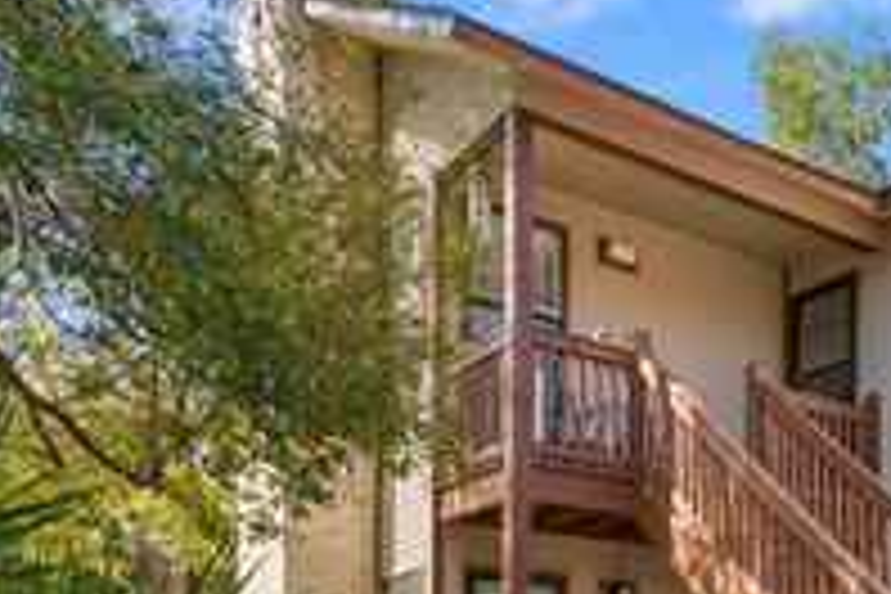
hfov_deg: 39.8
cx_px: 896
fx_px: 1064
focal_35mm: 43
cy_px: 677
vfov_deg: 28.0
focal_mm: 17
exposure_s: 1/80
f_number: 8
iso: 250
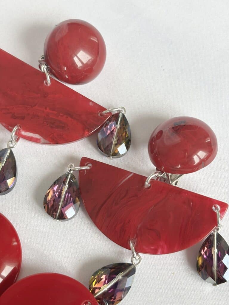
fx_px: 459
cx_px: 114
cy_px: 152
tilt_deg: -72.8
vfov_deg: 36.8
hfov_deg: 28.0
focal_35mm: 52
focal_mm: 5.96
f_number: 1.6
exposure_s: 1/67
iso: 50
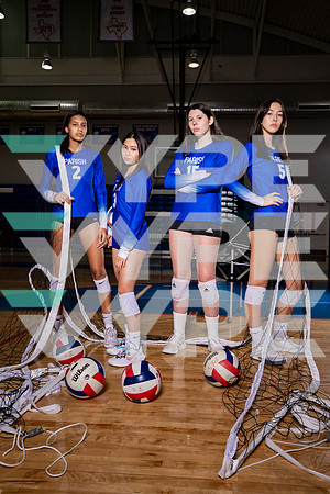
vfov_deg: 58.7
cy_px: 247
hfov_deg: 41.1
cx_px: 165
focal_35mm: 32
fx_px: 440
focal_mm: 32
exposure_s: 1/250
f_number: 8
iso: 400
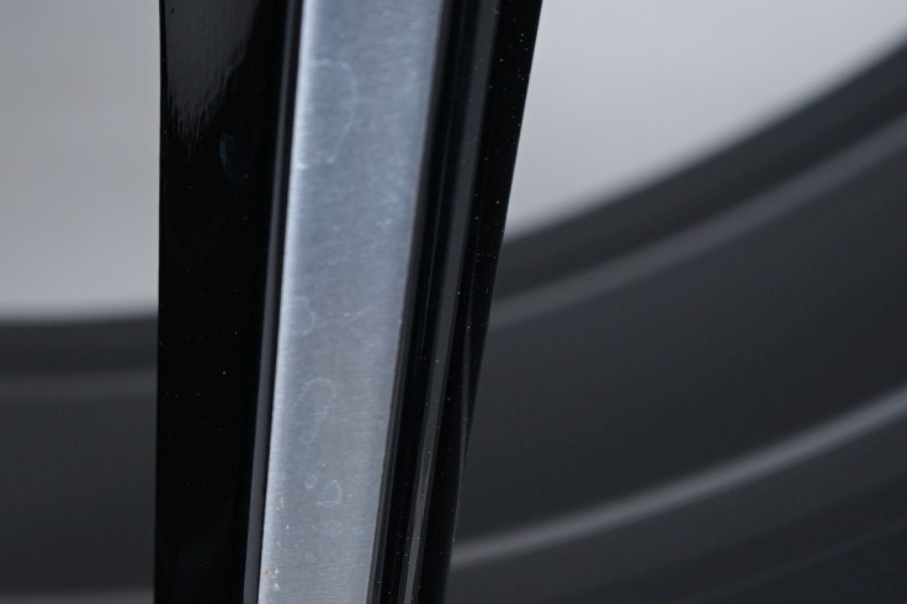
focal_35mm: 120
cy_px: 602
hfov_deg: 16.8
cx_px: 73
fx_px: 3022
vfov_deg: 11.3
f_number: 7.1
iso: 250
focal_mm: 46
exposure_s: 1/125
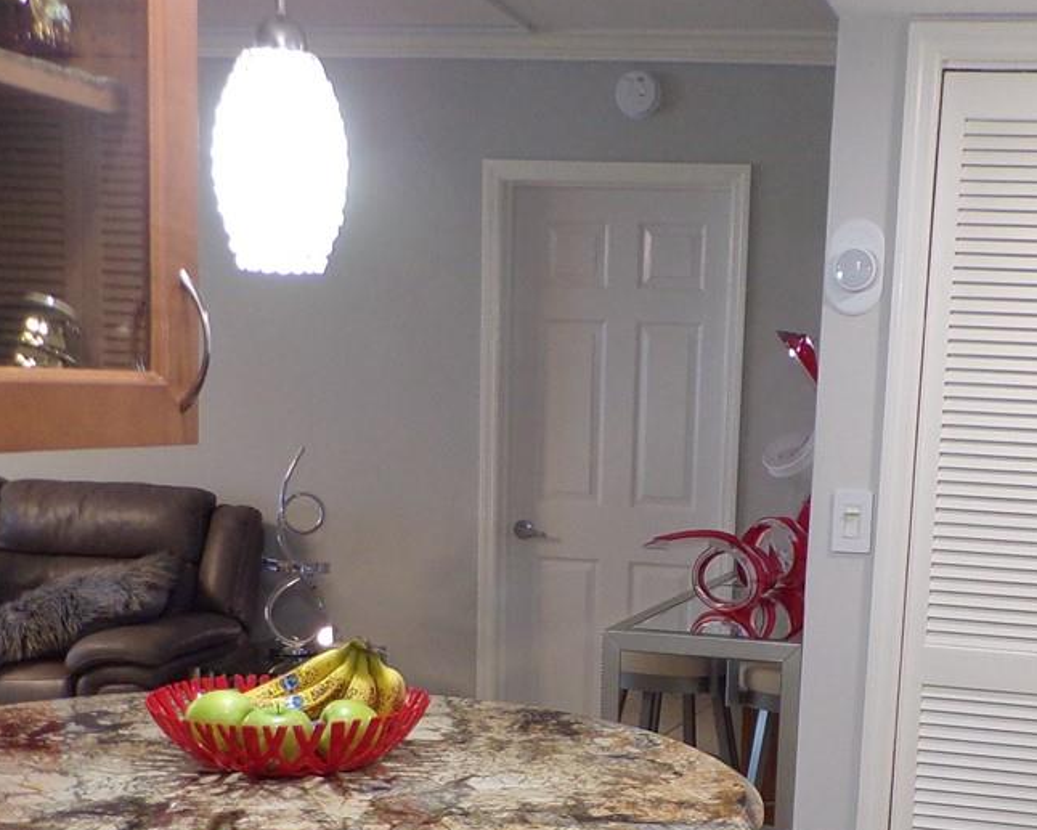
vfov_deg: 25.6
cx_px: 711
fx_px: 1780
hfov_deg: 32.1
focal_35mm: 58
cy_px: 713
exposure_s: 1/34
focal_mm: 4.3
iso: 177
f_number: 3
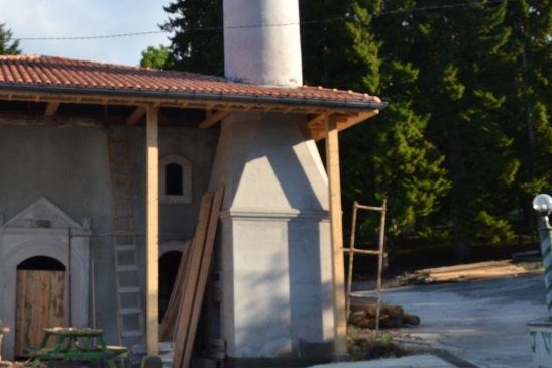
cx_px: 104
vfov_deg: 22.6
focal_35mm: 59
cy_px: 57
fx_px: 904
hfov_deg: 32.9
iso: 100
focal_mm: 21
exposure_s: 1/160
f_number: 6.3
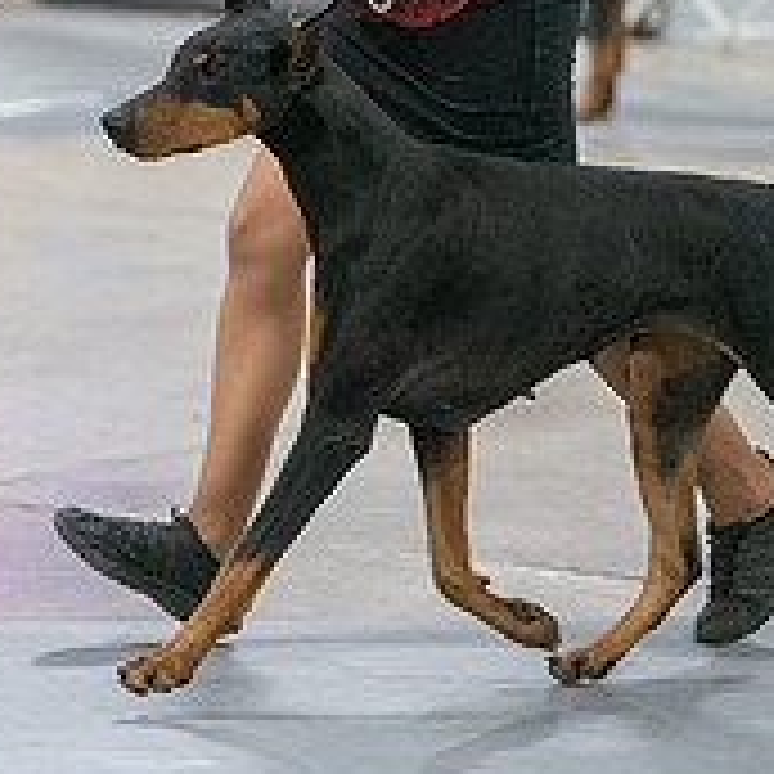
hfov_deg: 5.0
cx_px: 446
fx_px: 8778
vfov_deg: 5.0
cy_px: 101
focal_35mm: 347
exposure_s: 1/320
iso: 6400
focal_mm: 121
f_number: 2.8
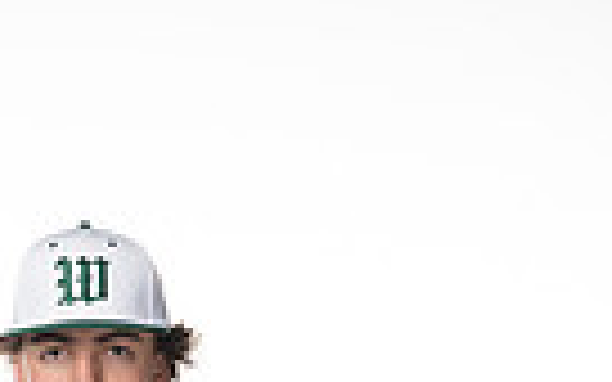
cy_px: 935
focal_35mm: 192
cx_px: 22
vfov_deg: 6.5
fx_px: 3202
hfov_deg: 10.8
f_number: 6.3
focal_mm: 57
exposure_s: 1/250
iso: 400
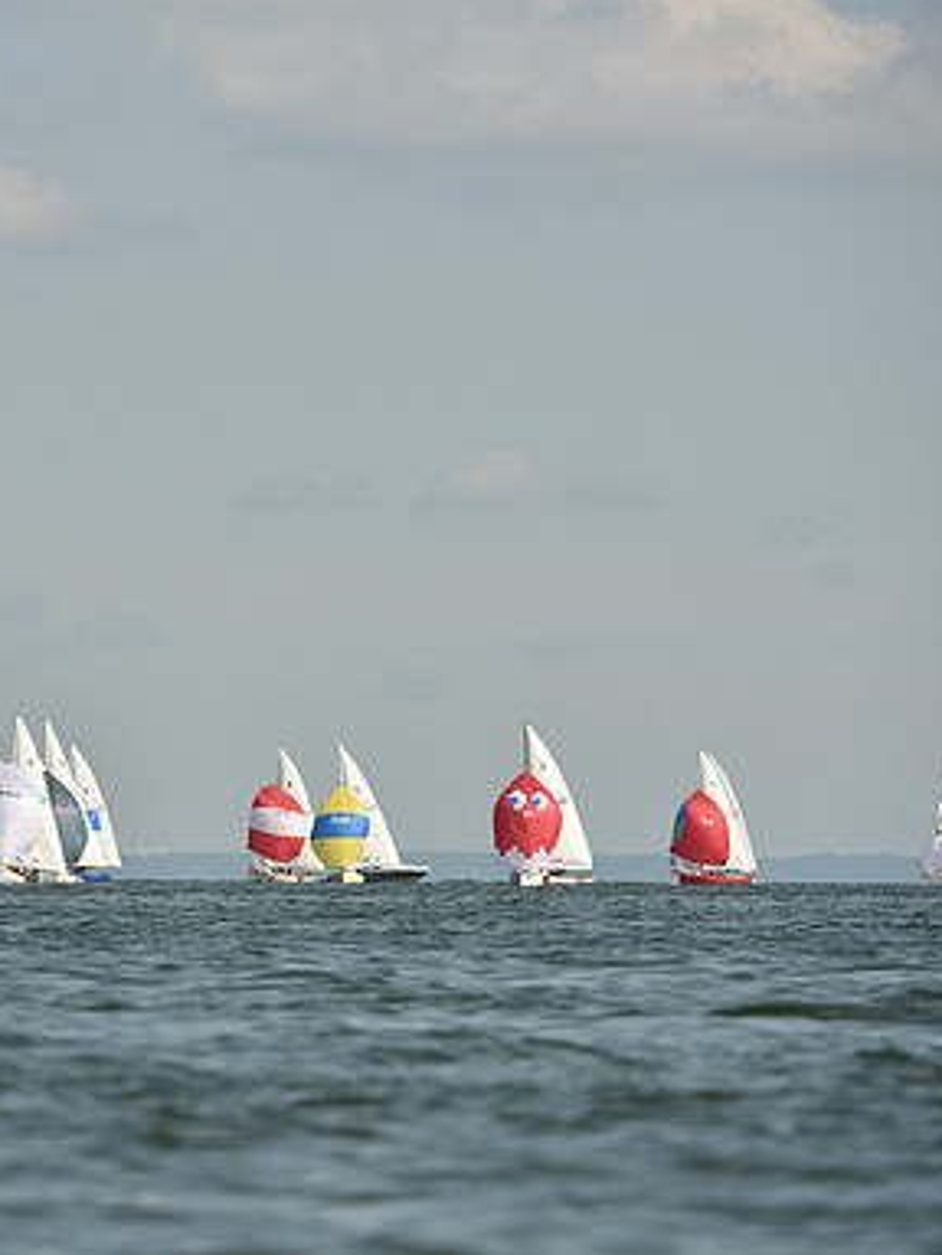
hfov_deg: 3.5
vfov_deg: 4.7
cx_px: 23
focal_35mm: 421
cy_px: 626
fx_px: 15275
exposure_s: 1/1600
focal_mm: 290
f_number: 6.3
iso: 250
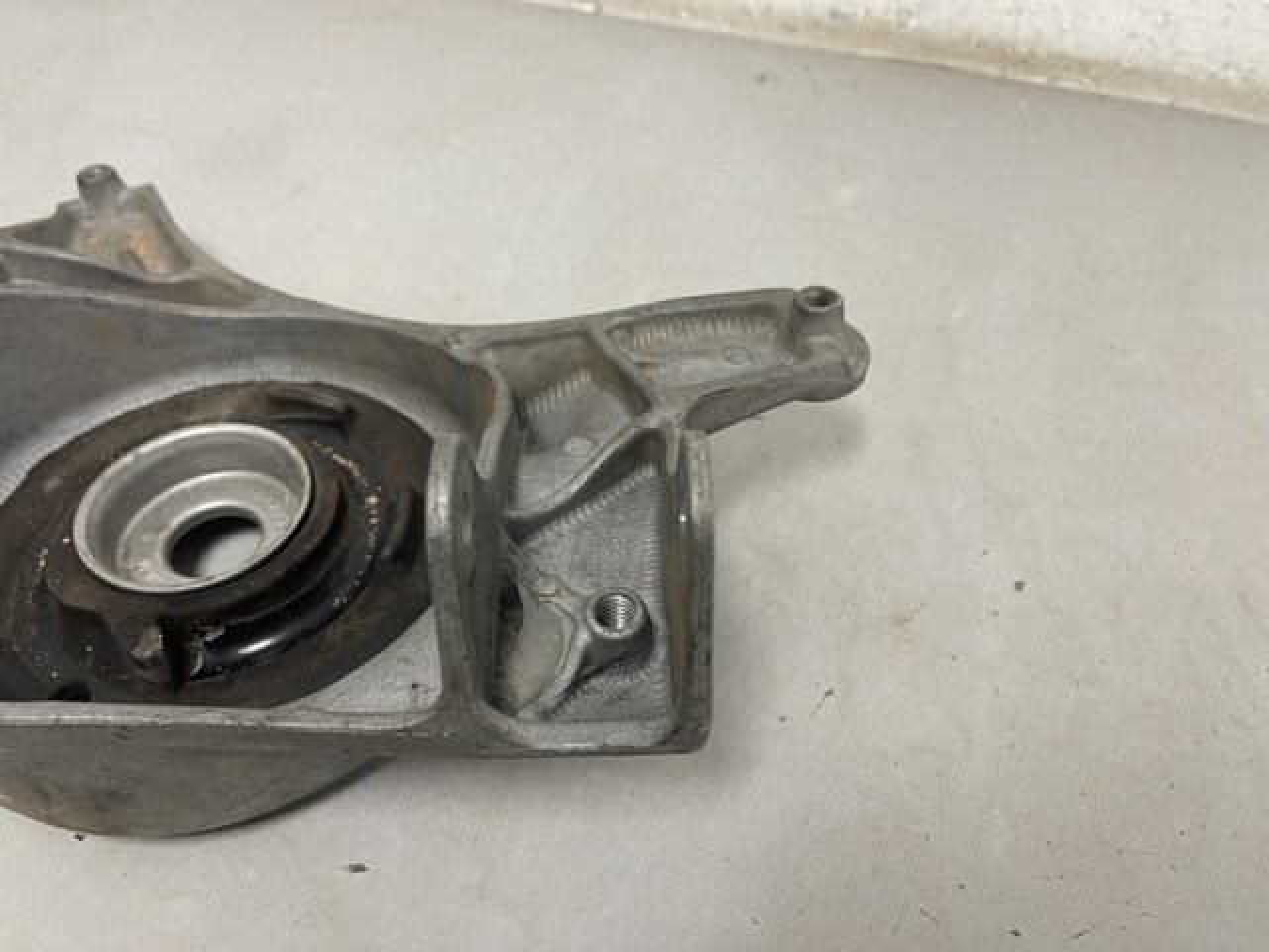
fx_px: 916
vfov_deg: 54.9
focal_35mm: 25
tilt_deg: -47.7
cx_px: 634
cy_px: 476
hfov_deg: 69.4
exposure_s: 1/100
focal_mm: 5.1
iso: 125
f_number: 1.6
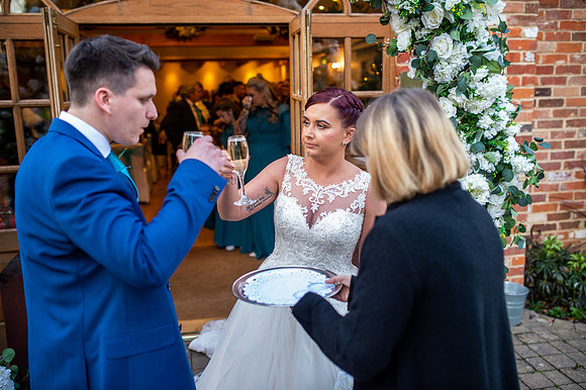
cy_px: 195
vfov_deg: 37.8
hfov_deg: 54.5
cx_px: 293
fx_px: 569
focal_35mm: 35
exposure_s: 1/400
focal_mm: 35
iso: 640
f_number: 2.5
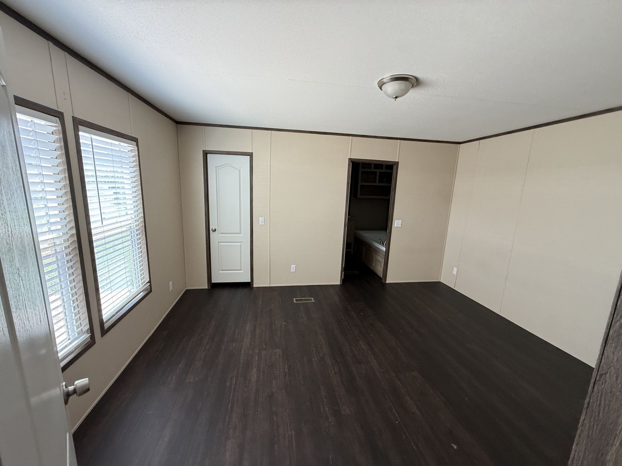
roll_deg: -3.6
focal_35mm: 14
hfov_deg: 102.1
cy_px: 233
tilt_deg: -11.9
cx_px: 311
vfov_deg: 85.7
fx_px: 252
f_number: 2.2
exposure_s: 1/99
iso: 200
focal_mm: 2.22
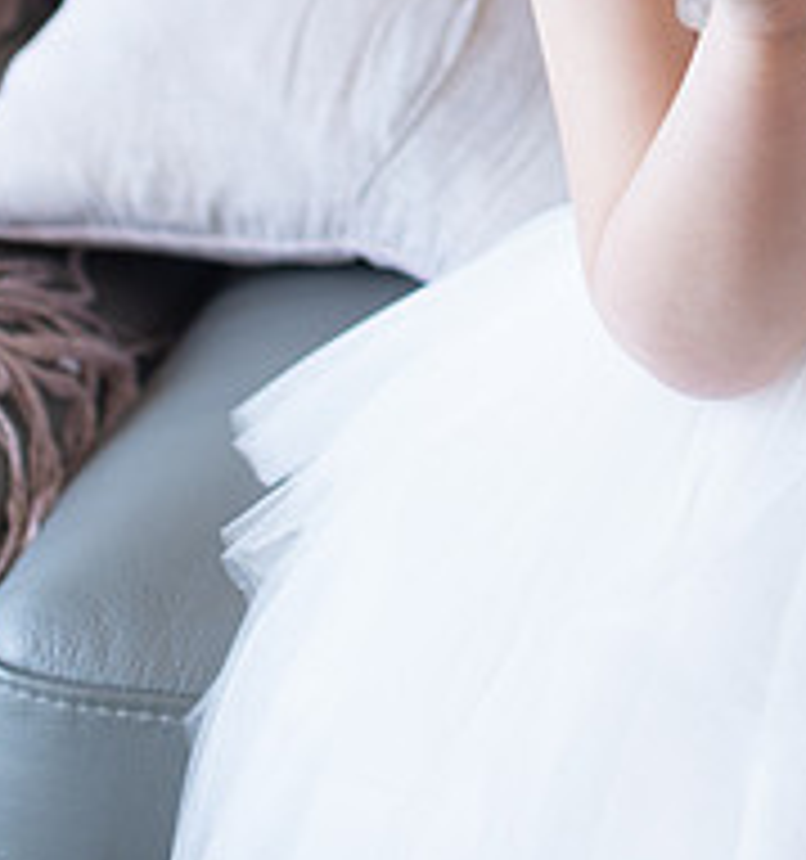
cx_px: 1012
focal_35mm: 139
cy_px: -331
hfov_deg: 11.8
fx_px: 3786
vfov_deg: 12.5
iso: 250
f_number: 2.5
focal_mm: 35
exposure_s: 1/100
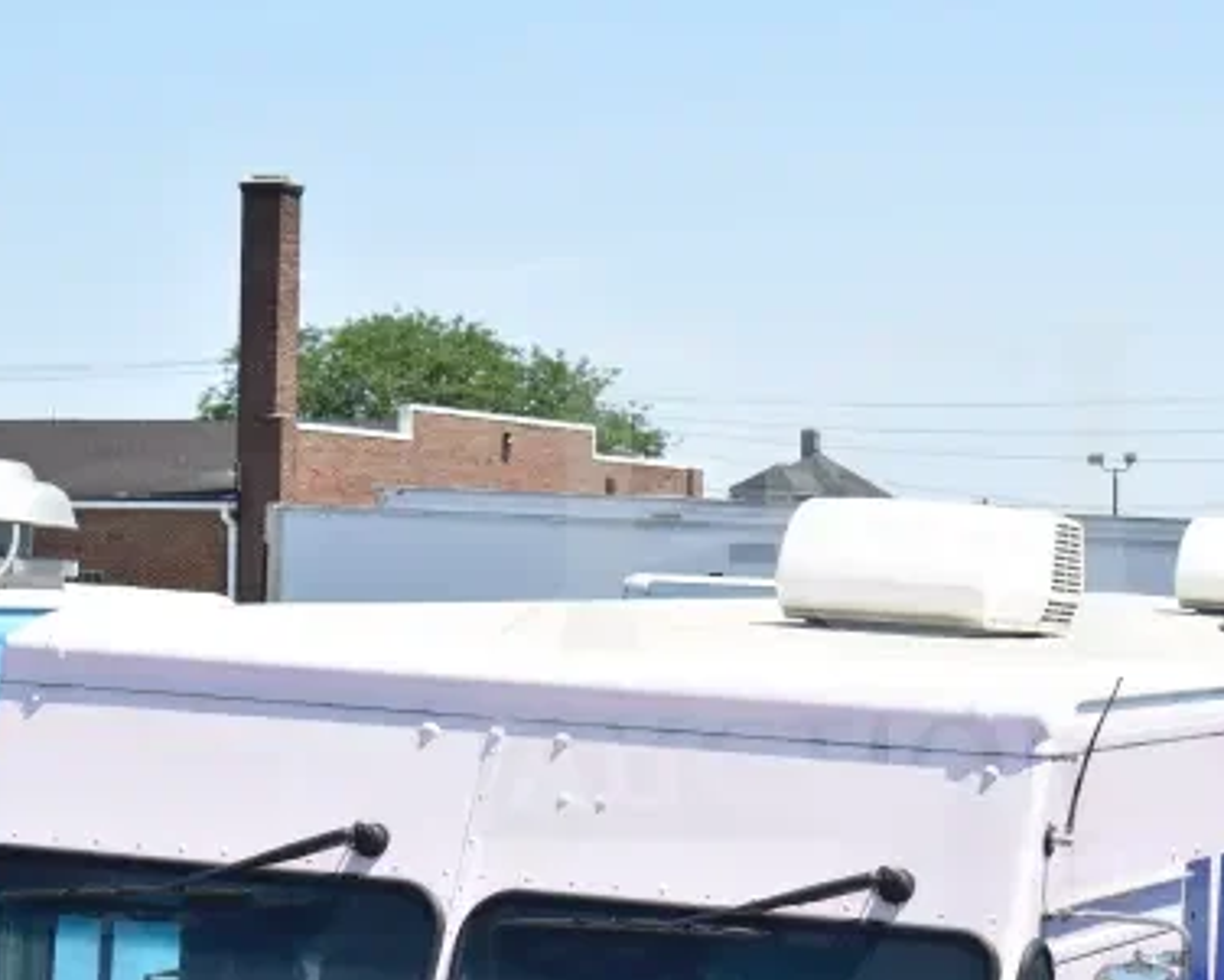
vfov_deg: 12.3
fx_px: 4557
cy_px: 581
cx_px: 843
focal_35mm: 126
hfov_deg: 15.3
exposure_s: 1/250
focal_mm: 55
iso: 200
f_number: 8
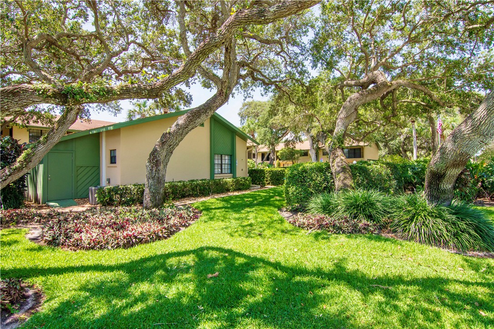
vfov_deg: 67.3
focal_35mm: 18
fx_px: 247
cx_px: 247
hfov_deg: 90.0
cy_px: 164
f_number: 8
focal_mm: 12
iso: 320
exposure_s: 1/250
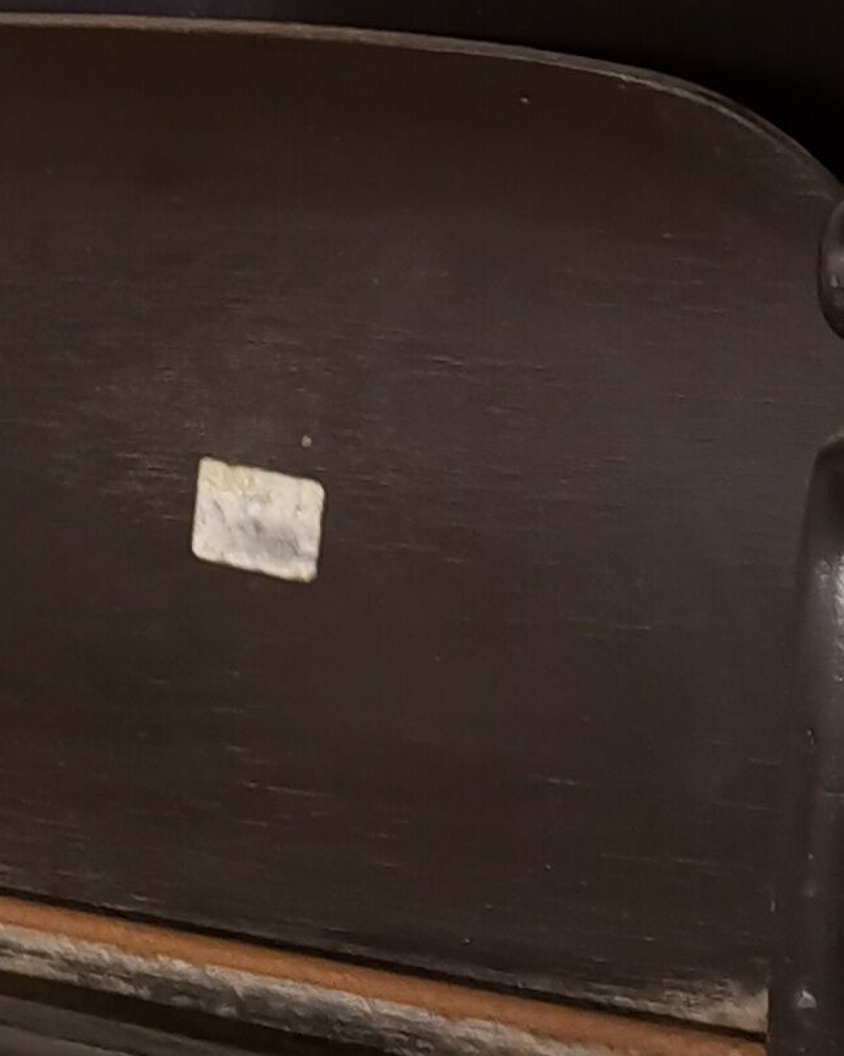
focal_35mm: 119
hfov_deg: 12.7
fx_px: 3717
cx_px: -63
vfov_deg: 16.2
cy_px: 549
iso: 400
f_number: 1.8
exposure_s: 1/33.3
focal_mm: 5.58
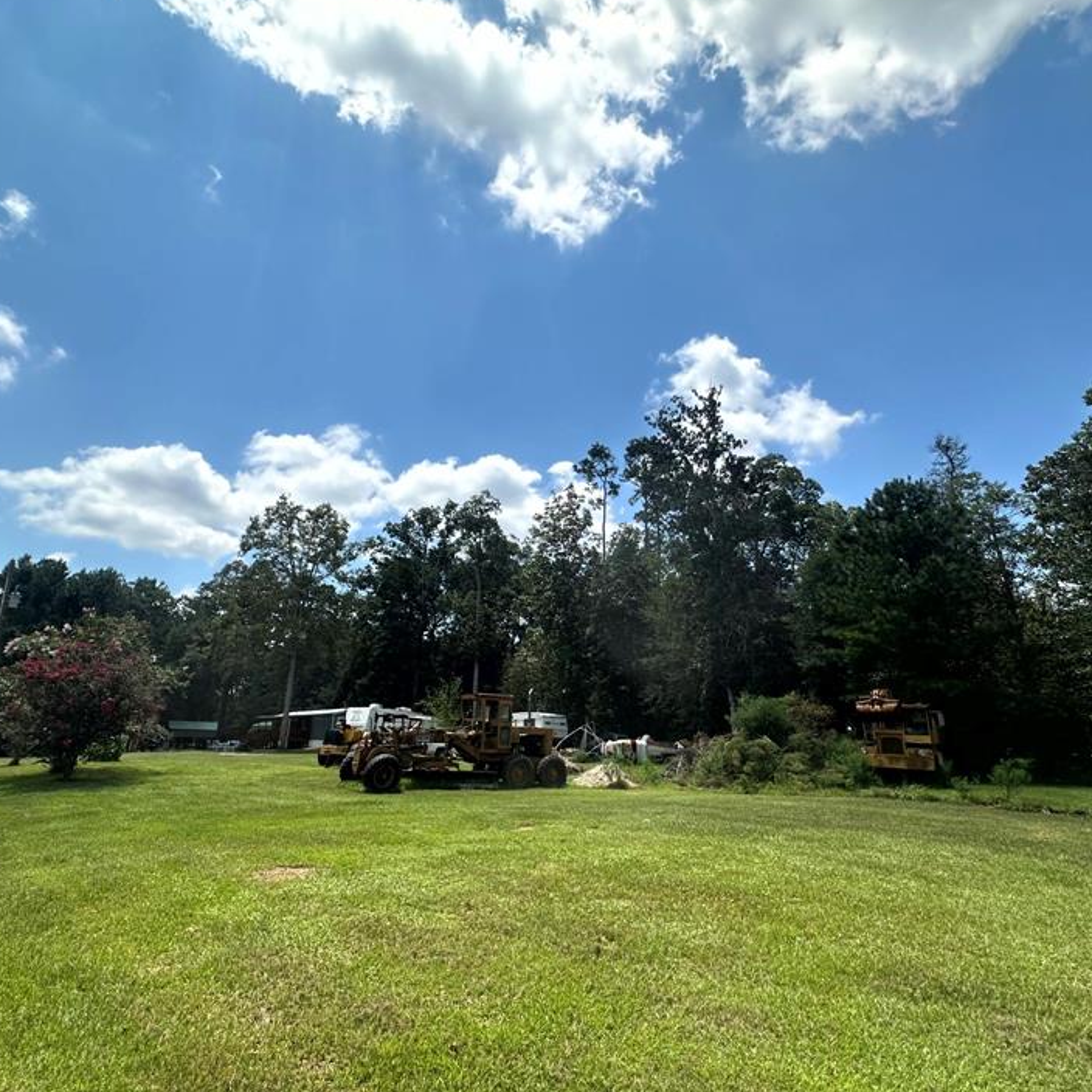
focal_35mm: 18
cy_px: 522
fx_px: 642
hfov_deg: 80.7
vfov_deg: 80.7
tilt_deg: +20.7
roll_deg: -1.5
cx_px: 523
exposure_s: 1/3205
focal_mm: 2.22
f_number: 2.2
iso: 50
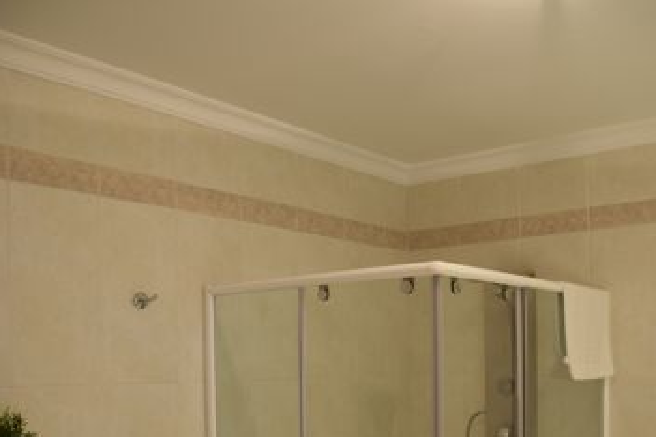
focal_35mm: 41
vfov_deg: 30.9
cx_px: 330
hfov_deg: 47.4
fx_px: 747
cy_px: 405
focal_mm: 18
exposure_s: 1/60
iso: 640
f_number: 4
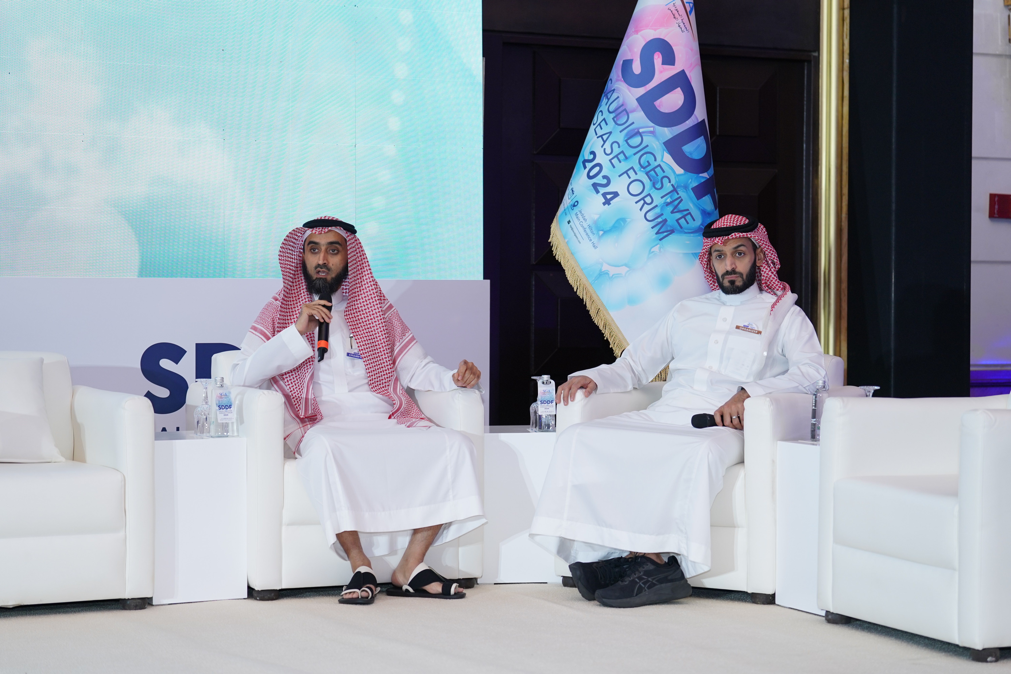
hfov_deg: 28.1
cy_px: 337
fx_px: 2022
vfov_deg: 18.9
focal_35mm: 72
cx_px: 506
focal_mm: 72
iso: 500
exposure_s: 1/125
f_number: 2.8
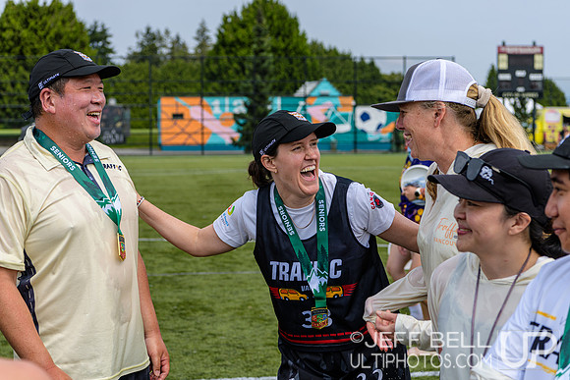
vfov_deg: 19.5
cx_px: 285
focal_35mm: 70
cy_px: 190
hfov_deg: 28.8
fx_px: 1109
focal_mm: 70
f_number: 5.6
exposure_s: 1/800
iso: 125
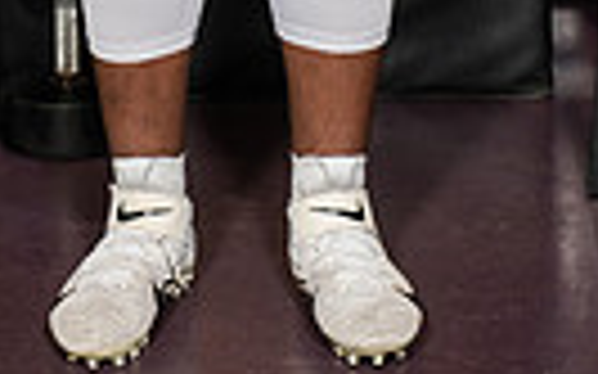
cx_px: 238
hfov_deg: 12.7
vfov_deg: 7.4
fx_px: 2688
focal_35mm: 165
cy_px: -577
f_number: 7.1
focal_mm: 48
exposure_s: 1/250
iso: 800
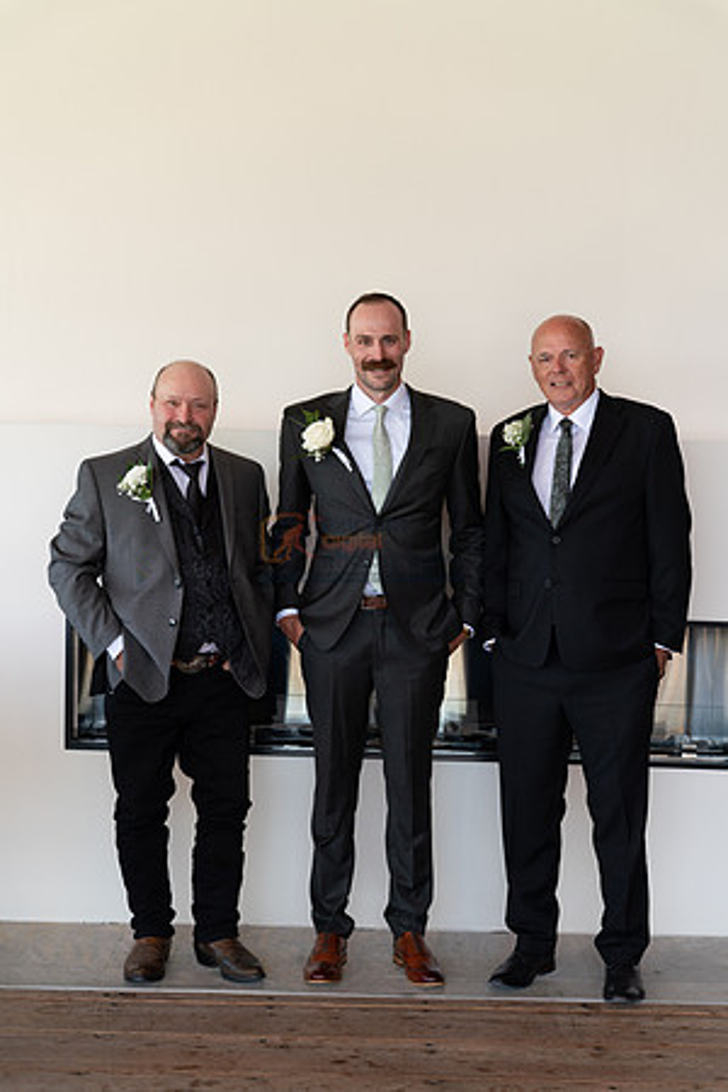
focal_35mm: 50
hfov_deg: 27.0
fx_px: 1517
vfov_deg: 39.6
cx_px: 364
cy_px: 546
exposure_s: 1/400
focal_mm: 50
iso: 400
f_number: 3.2
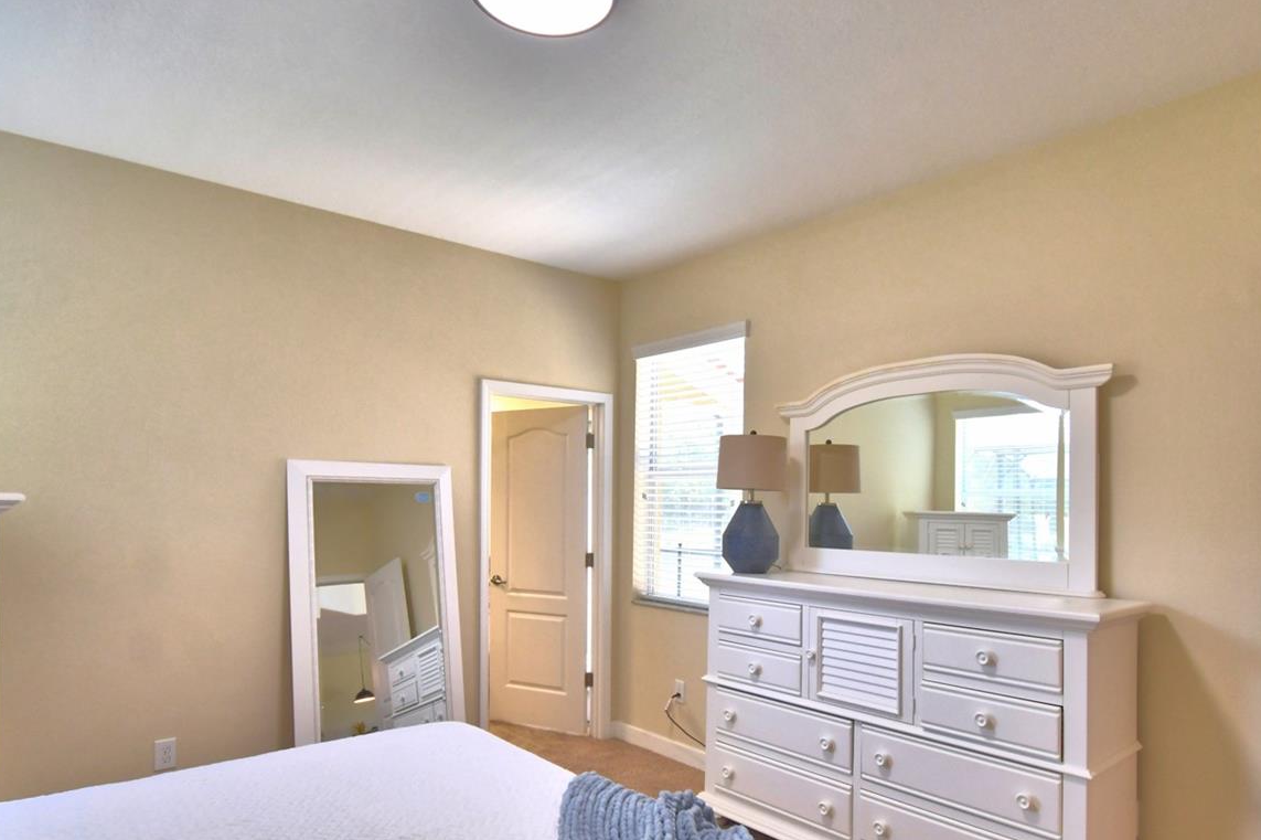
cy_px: 495
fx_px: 735
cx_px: 675
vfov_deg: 59.1
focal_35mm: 21
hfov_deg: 81.1
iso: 400
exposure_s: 1/125
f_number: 4.5
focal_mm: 10
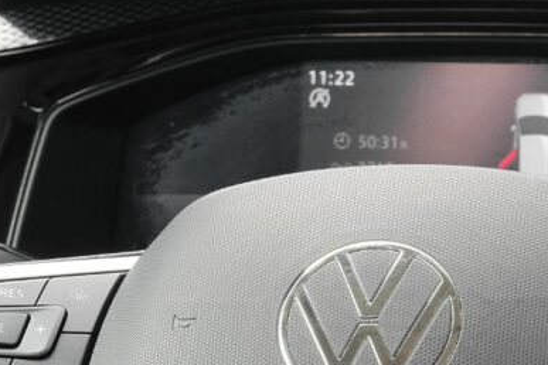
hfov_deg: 11.4
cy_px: 361
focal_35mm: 180
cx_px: 344
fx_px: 2740
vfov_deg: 7.6
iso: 2000
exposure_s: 1/160
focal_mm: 45
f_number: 9
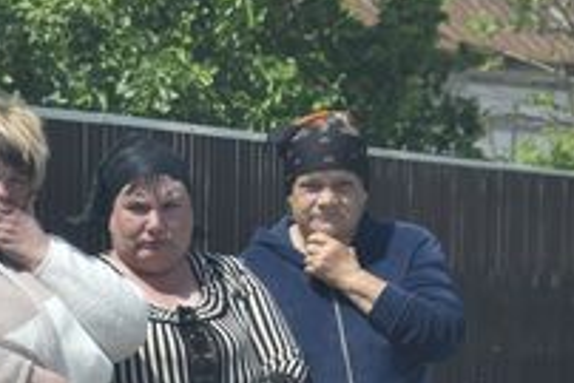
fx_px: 4880
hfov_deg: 6.7
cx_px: 74
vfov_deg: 4.5
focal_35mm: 306
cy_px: 373
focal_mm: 55
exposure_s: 1/800
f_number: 5.6
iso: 200
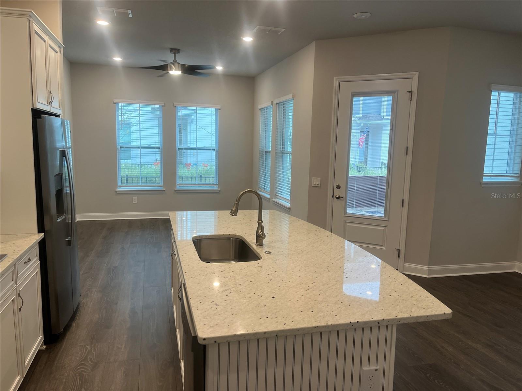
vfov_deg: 53.1
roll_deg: -0.8
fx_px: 392
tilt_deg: -6.7
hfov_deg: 67.3
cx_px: 261
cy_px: 196
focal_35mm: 26
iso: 125
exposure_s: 1/120
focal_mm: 5.1
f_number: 1.6
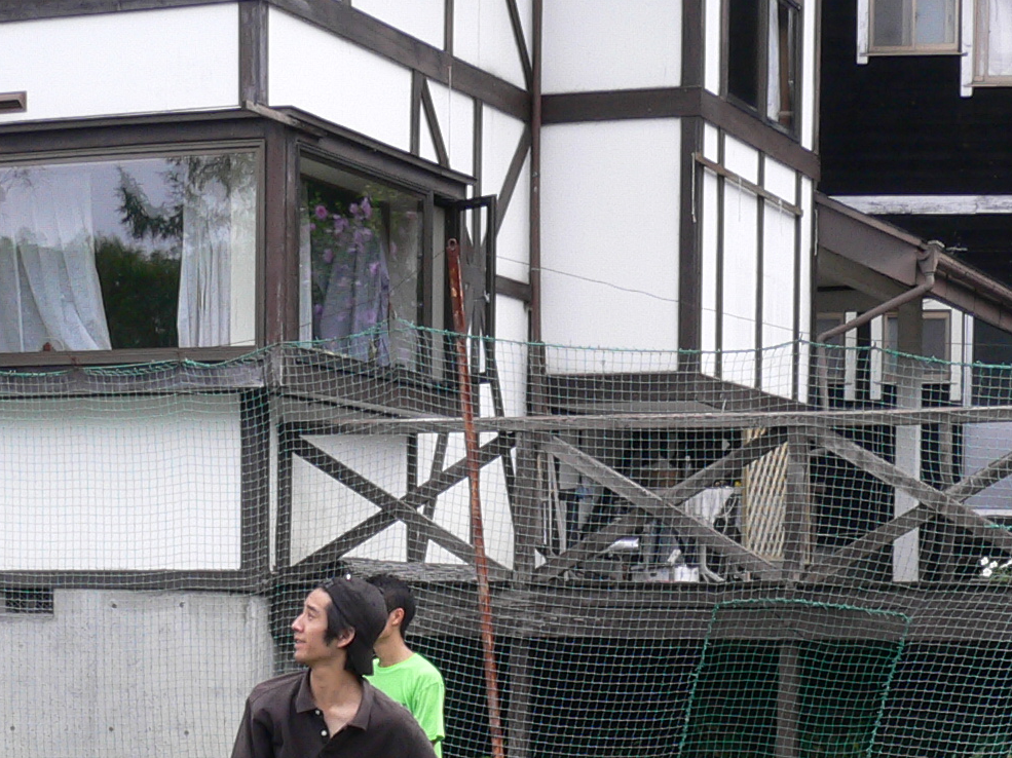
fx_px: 2659
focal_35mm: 91
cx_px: 515
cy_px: 925
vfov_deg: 15.6
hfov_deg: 21.5
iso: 80
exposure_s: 1/125
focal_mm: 5.8
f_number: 5.6
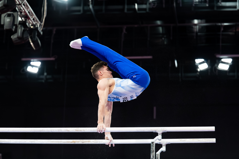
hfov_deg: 17.7
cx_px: 92
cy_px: 103
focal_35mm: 115
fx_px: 765
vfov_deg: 11.8
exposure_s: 1/1600
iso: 3200
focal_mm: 86
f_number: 2.8
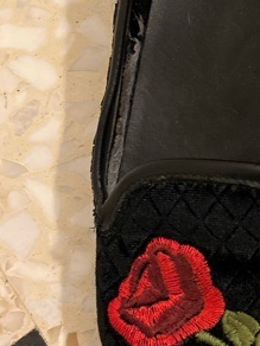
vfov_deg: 22.0
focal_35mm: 89
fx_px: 891
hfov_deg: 15.6
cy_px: 134
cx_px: 361
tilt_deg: -74.5
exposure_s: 1/33
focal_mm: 5.7
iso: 500
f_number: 1.5
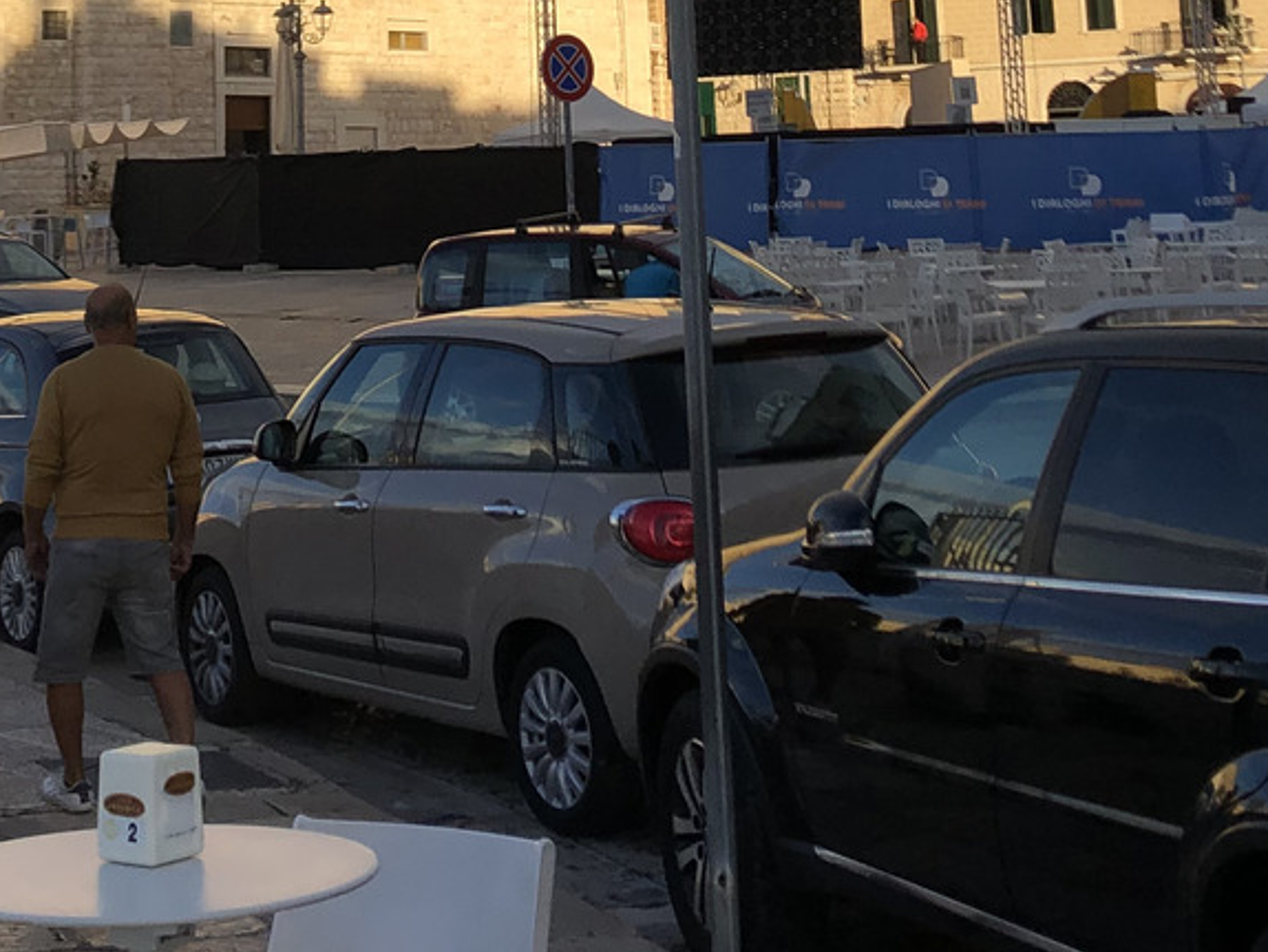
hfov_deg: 24.9
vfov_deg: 17.5
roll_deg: +2.2
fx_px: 2858
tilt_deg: +11.6
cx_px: 400
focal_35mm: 78
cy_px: -338
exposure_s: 1/1021
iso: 20
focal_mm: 4
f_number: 1.8
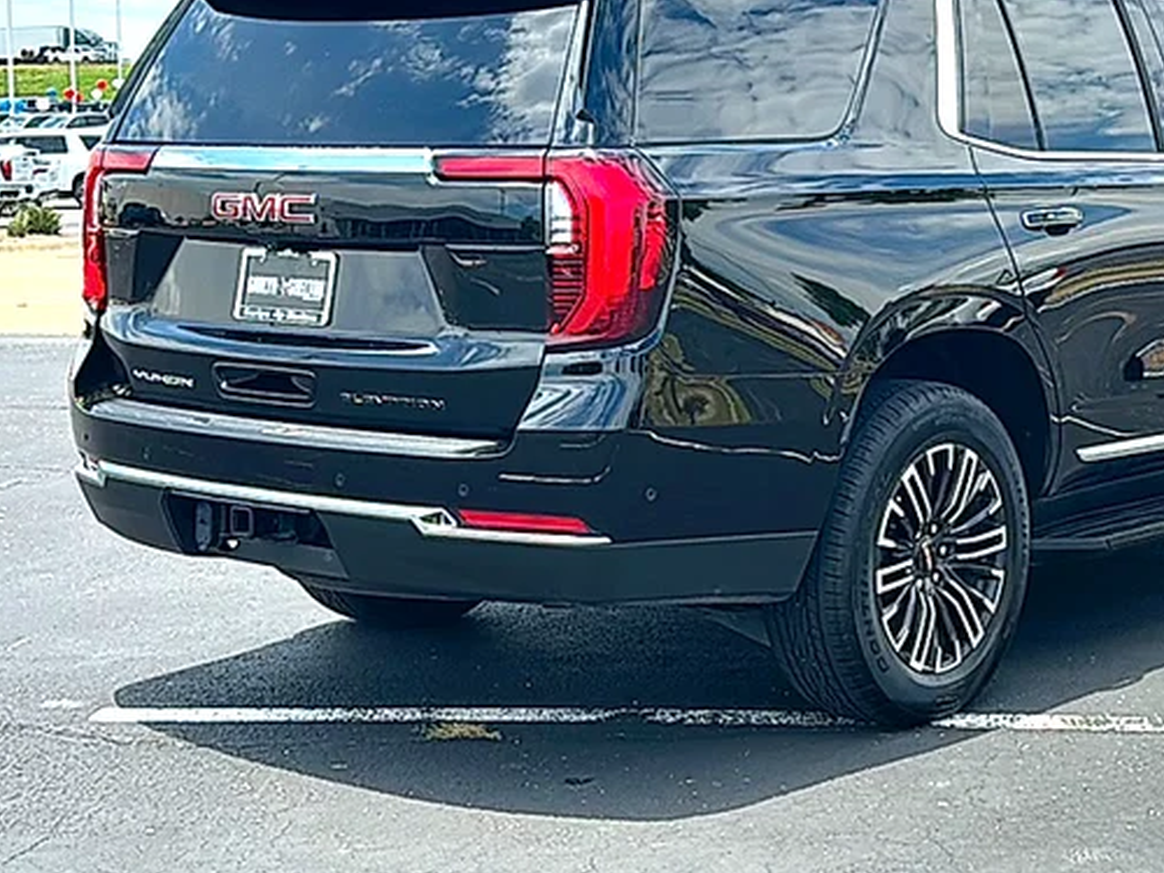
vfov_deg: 26.0
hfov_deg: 34.0
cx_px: 773
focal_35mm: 56
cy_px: 329
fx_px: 1883
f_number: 1.78
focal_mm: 6.86
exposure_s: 1/2364
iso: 80
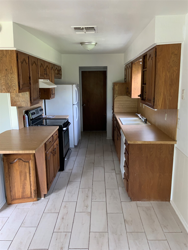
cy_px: 125
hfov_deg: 48.2
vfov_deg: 61.7
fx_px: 210
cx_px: 94
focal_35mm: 29
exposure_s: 1/60
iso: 125
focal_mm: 3
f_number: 1.8
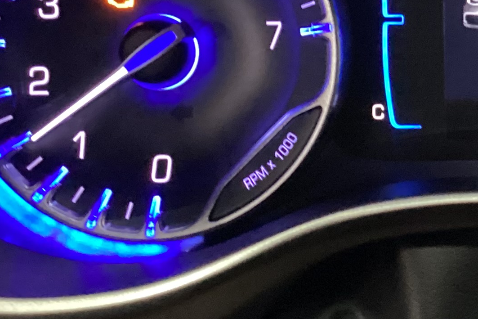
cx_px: 551
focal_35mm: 99
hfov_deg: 19.6
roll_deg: -0.8
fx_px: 1315
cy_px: 65
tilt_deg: -26.2
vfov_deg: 13.8
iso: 640
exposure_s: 1/20
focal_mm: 3.3
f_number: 2.4
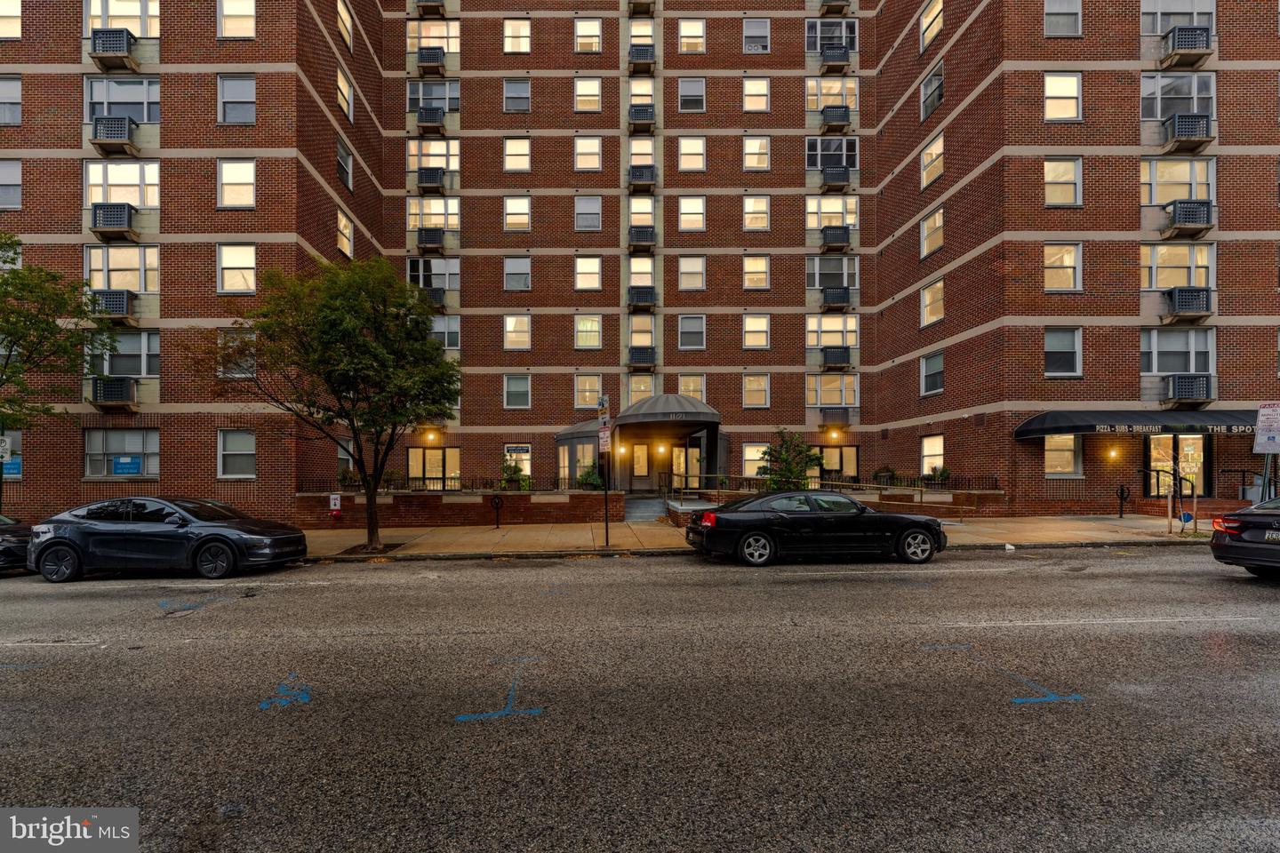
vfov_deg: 90.0
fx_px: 427
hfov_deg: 112.6
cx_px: 640
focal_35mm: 12
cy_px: 426
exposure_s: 1/25
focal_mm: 12
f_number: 6.3
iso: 400
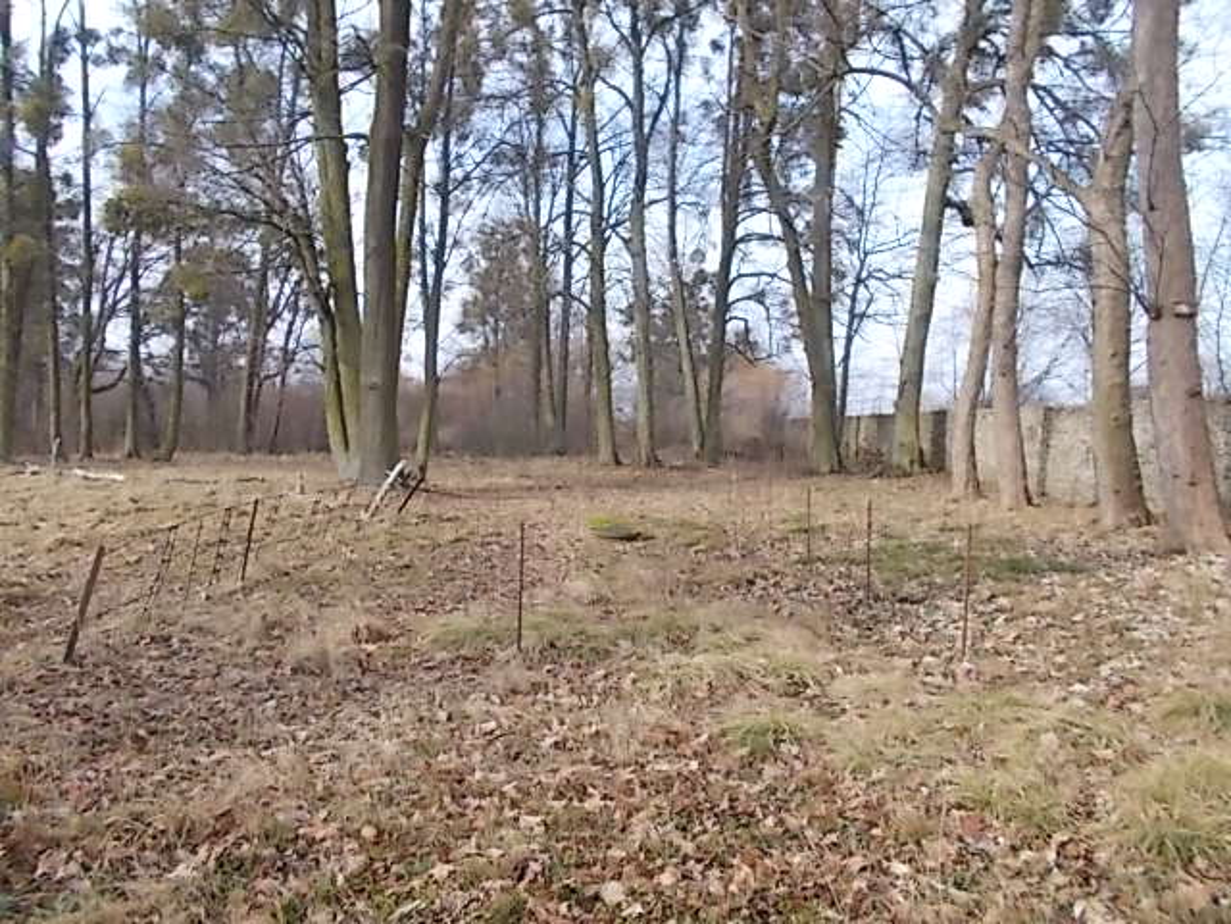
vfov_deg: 53.1
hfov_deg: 67.3
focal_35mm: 26
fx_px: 925
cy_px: 462
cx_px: 616
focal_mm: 4.6
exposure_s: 1/250
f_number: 3.2
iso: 80
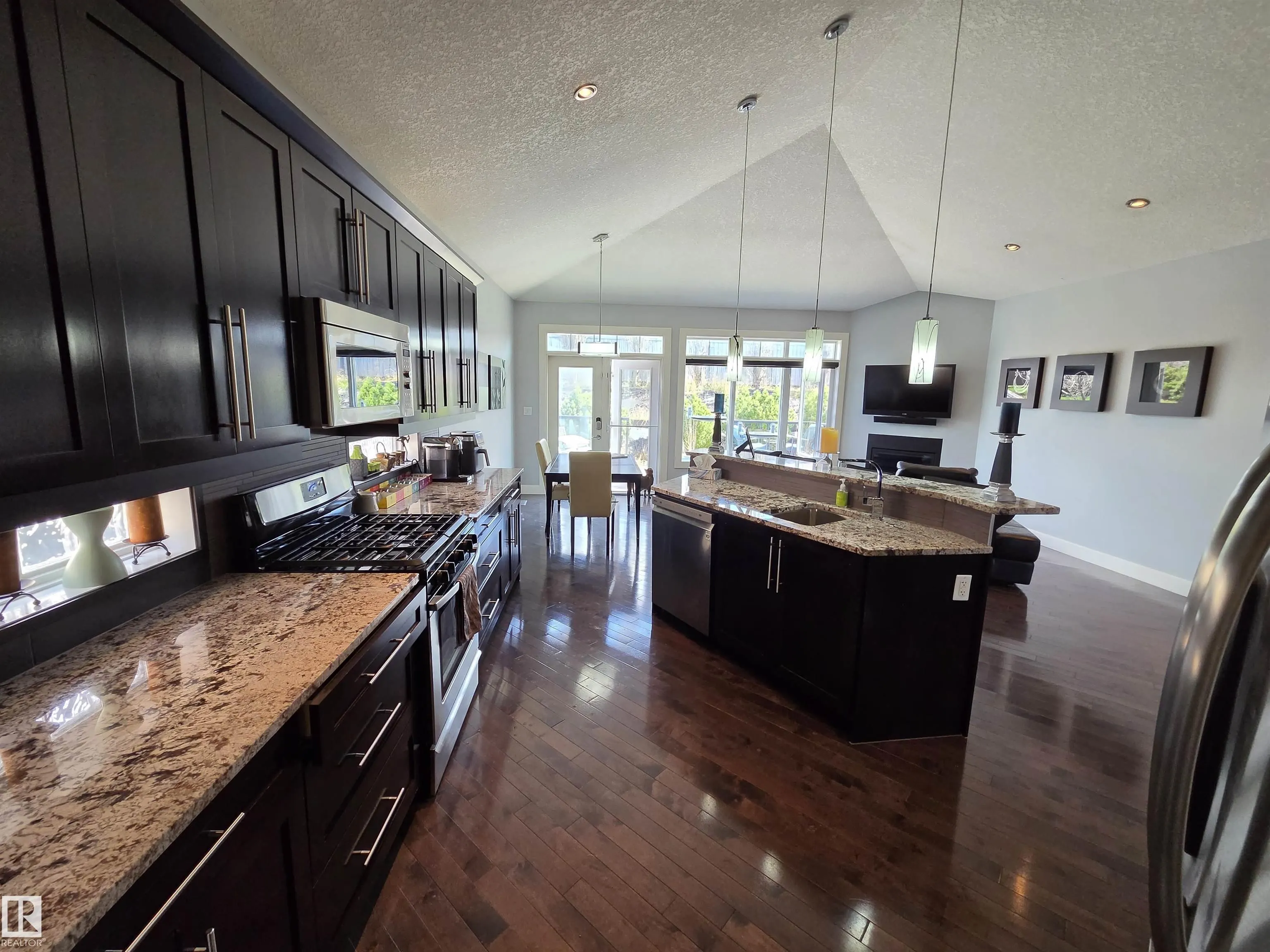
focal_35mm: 13
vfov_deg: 89.9
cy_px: 476
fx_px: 477
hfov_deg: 106.2
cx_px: 635
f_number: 2.2
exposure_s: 1/120
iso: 200
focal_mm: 2.2
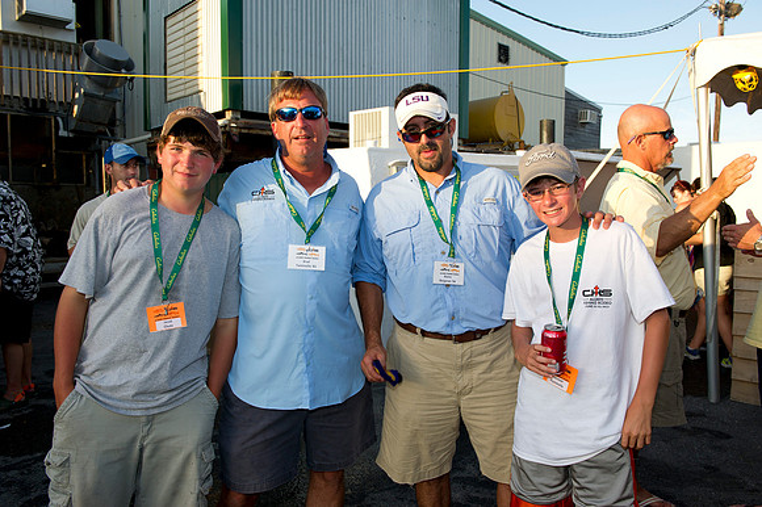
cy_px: 254
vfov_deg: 44.9
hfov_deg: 63.7
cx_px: 381
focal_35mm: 29
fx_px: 613
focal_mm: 29
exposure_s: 1/250
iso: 200
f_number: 5.6
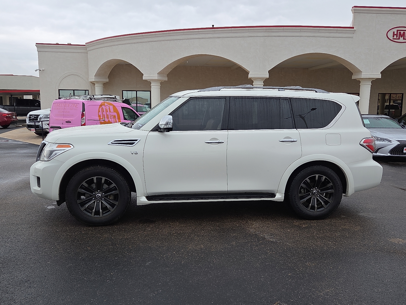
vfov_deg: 44.2
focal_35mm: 32
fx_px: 375
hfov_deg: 56.8
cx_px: 203
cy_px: 152
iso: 76
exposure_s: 1/1111
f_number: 1.8
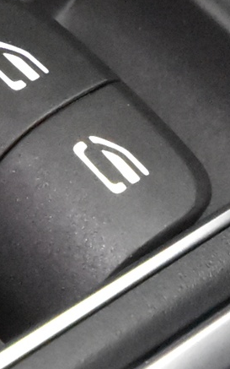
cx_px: 79
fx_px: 1756
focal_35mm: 175
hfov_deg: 7.5
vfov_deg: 11.9
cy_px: 66
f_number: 5.6
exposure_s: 1/8
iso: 12800
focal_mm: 20
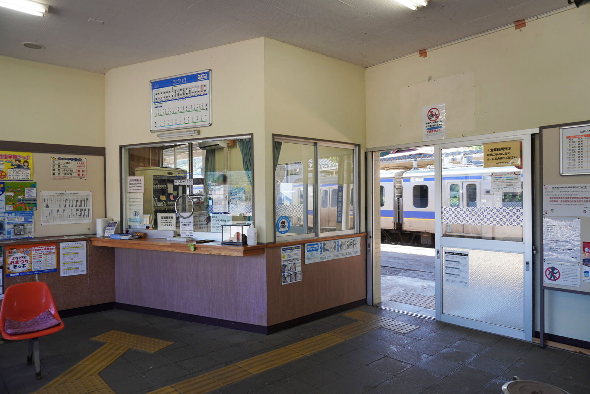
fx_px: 393
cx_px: 295
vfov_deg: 53.1
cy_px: 197
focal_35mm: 24
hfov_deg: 73.7
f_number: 4
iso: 200
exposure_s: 1/160
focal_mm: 16
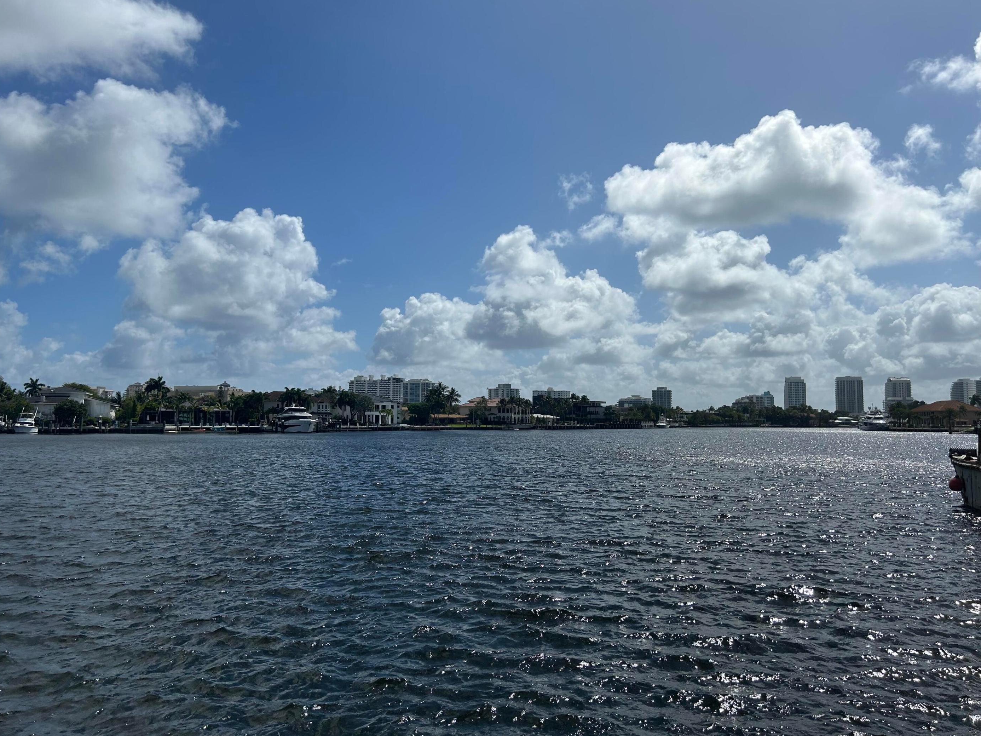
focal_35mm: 27
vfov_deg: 51.4
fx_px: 765
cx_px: 483
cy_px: 364
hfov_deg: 65.3
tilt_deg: +3.9
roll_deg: -0.6
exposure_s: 1/12658
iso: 50
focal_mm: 5.7
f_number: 1.5
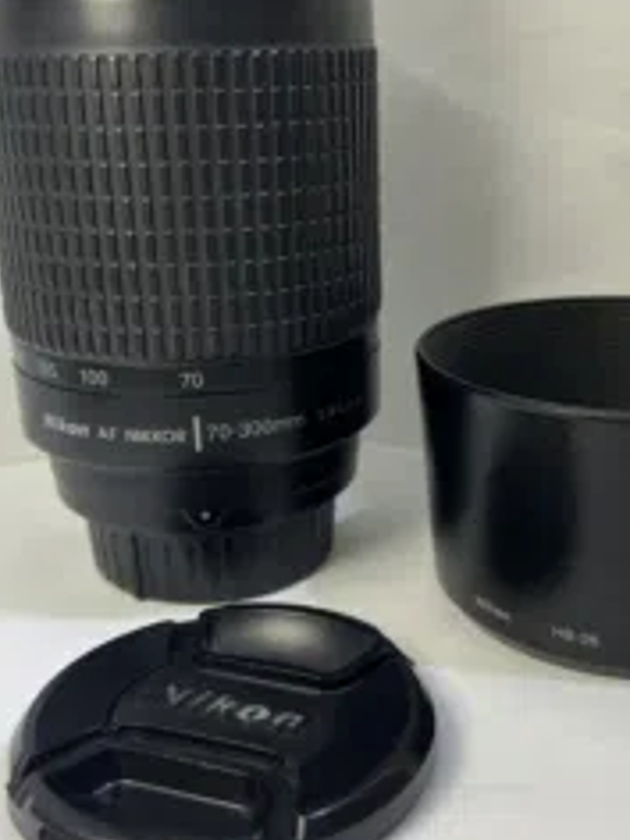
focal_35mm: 44
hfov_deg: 32.8
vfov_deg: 42.9
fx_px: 1068
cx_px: 384
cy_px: 409
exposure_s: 1/100
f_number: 1.5
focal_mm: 5.7
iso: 125
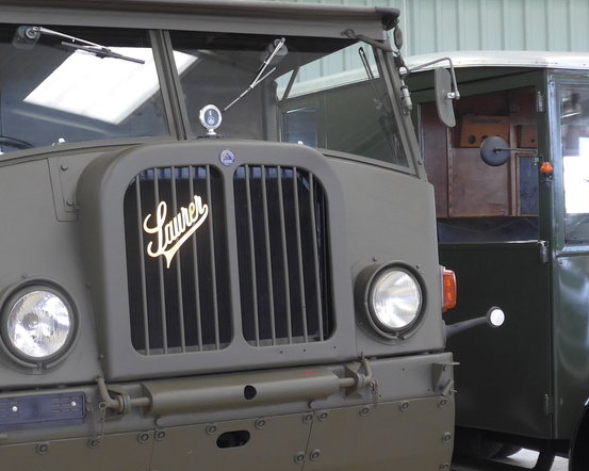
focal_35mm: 72
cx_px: 179
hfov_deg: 26.2
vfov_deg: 21.2
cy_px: 254
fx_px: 1255
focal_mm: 7
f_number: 2.3
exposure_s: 1/60
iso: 200
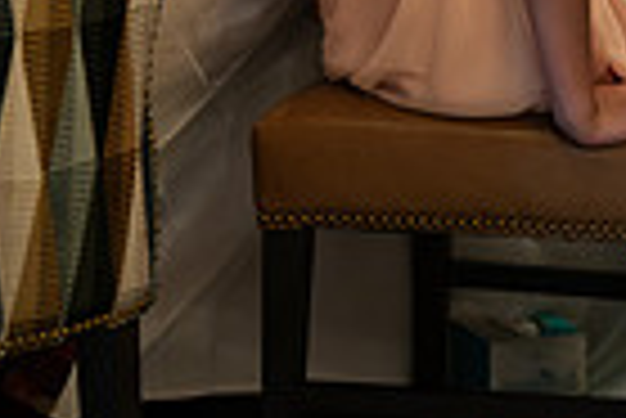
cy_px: -414
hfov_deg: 9.5
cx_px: 585
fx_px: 3760
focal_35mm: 216
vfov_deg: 6.2
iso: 2500
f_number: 2
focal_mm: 50
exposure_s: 1/80
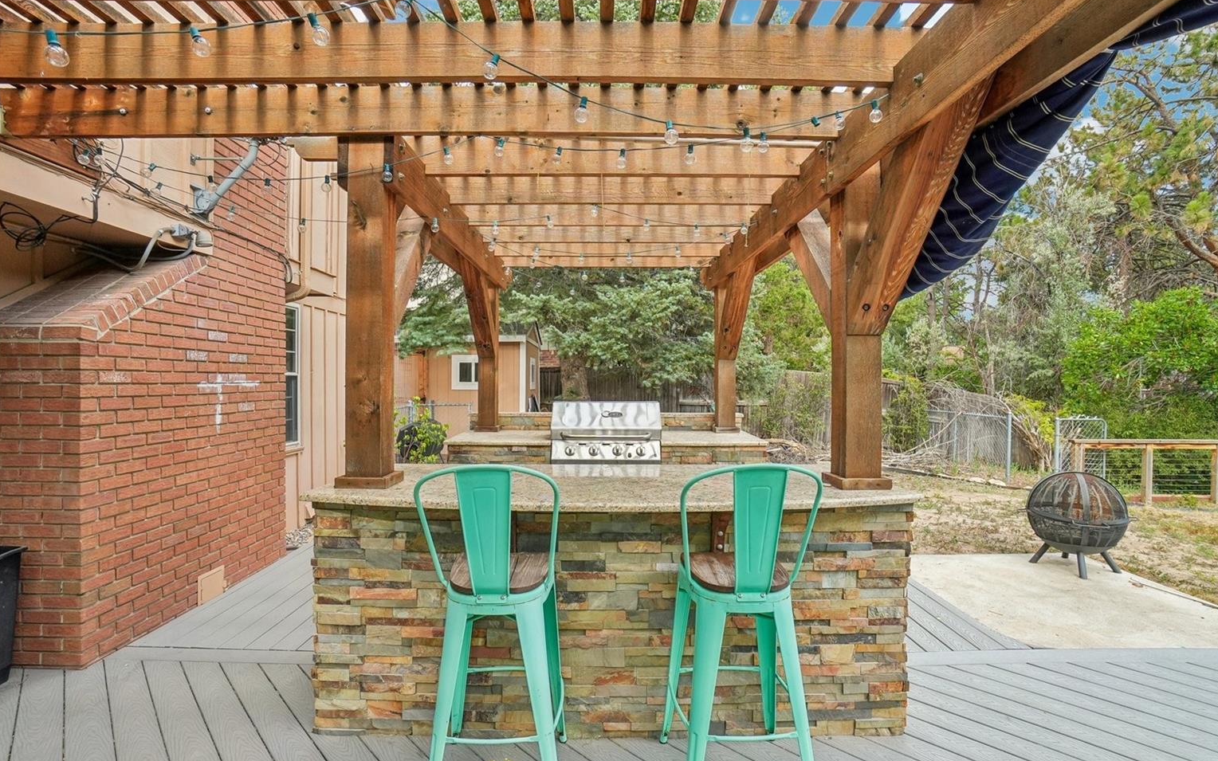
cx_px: 605
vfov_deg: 71.2
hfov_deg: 97.8
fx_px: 531
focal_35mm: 16
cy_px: 387
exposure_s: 1/100
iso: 400
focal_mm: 10
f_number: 8
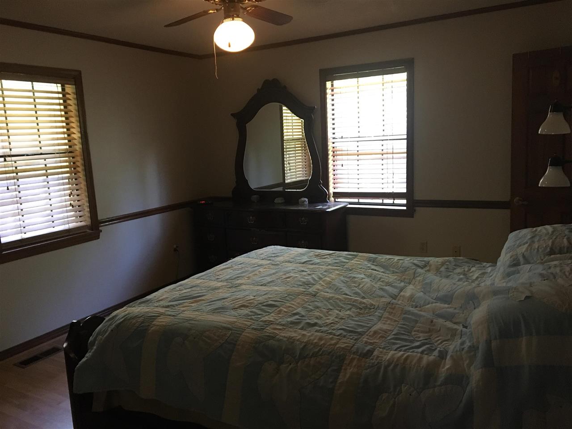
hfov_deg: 61.7
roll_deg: +2.4
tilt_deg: -7.3
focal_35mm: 29
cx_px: 286
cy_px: 214
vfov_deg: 48.2
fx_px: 479
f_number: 2.2
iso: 200
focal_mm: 4.15
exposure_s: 1/30
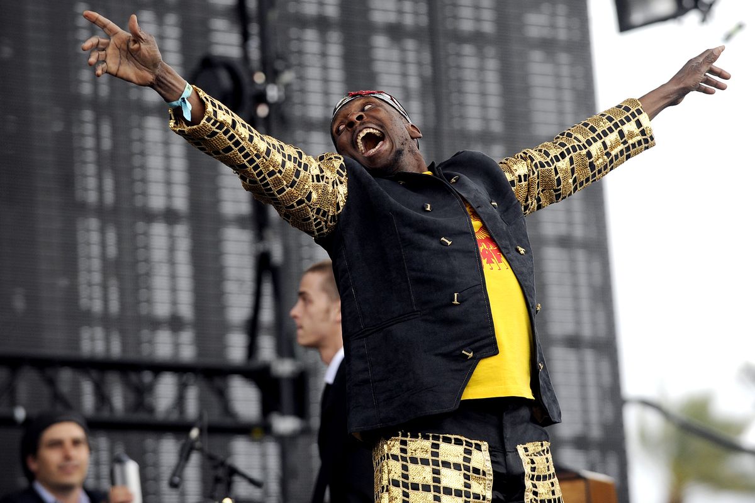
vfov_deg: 7.8
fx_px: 3670
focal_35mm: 175
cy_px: 252
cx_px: 378
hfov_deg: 11.7
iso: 800
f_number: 4
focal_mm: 175
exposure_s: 1/500
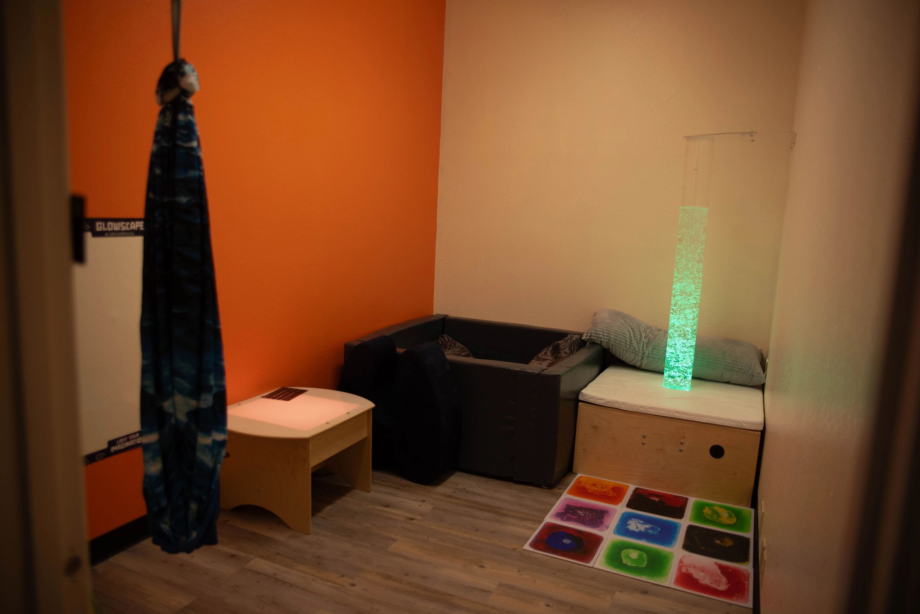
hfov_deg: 72.2
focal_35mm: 25
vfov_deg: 51.9
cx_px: 460
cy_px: 307
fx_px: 631
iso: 1000
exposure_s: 1/320
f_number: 2.8
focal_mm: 24
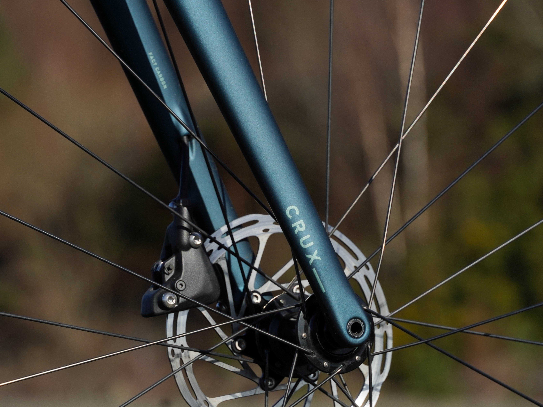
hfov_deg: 9.0
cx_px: 262
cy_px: 204
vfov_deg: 6.8
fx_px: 3444
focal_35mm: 220
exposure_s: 1/1250
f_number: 8
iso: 250
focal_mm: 135
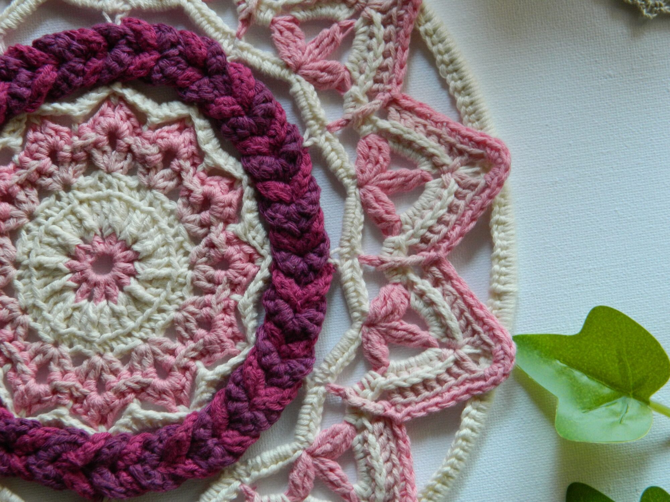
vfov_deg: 21.0
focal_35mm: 70
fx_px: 1355
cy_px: 251
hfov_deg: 27.8
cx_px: 335
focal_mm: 12.6
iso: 250
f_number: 4
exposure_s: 1/50
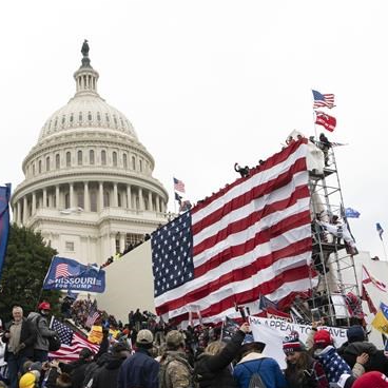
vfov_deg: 35.3
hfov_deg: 35.0
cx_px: 132
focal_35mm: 48
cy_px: 221
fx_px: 609
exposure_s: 1/400
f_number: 8
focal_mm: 32
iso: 1000
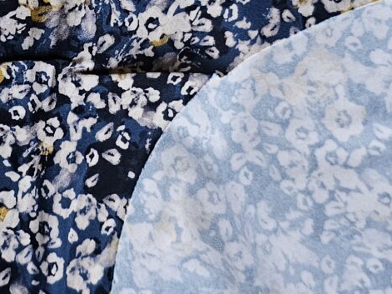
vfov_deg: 14.5
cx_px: 42
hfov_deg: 19.3
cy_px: -11
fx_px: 1132
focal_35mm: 100
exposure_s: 1/43.9
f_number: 1.7
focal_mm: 6.3
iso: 320
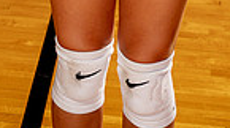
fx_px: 1388
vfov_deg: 5.1
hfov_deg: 9.5
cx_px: 127
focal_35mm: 228
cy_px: -216
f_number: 8
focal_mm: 70
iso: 100
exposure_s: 1/250
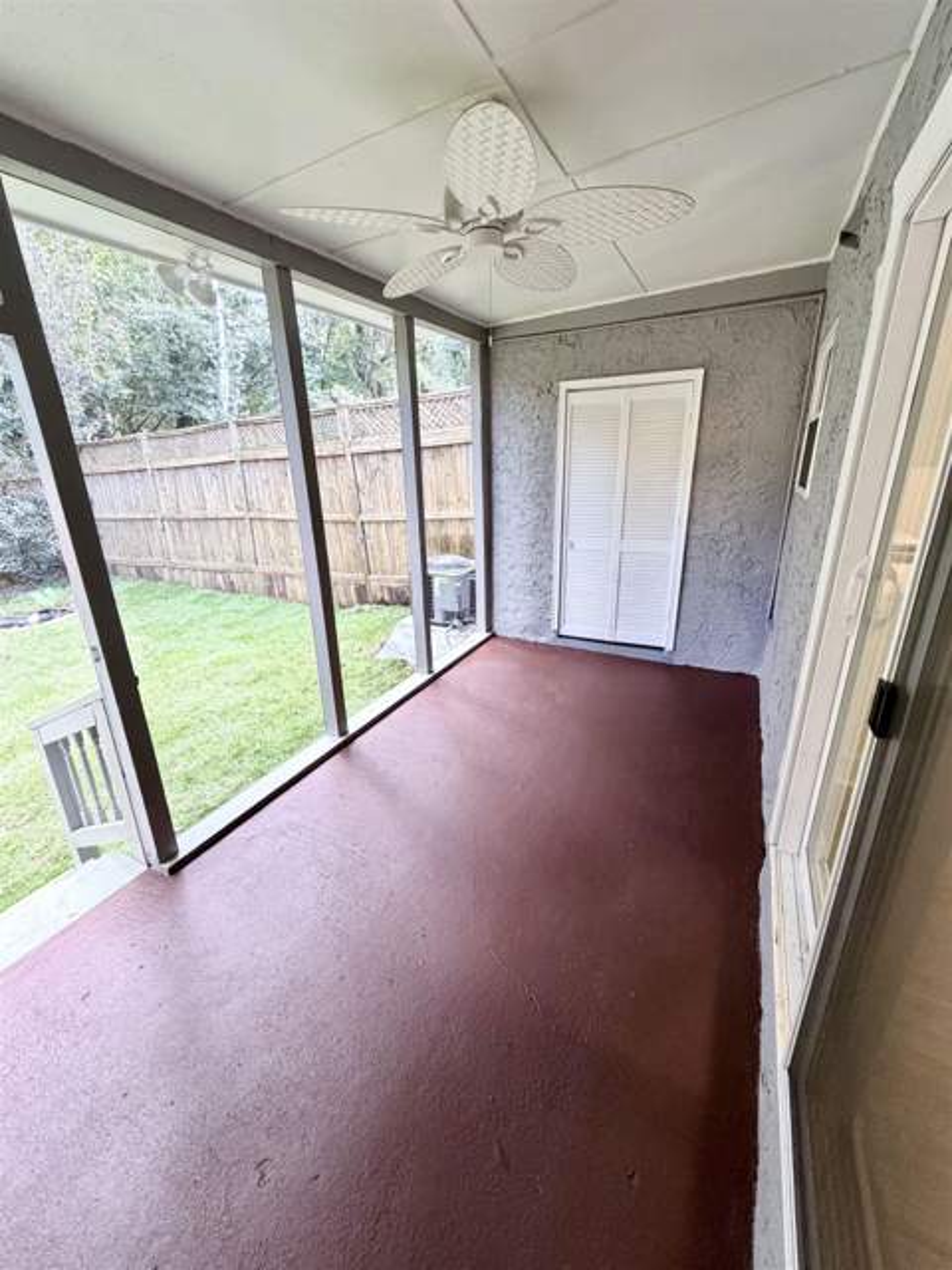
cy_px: 635
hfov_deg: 85.7
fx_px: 513
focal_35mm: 14
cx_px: 476
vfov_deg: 102.1
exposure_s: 1/88
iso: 320
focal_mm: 2.22
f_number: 2.2
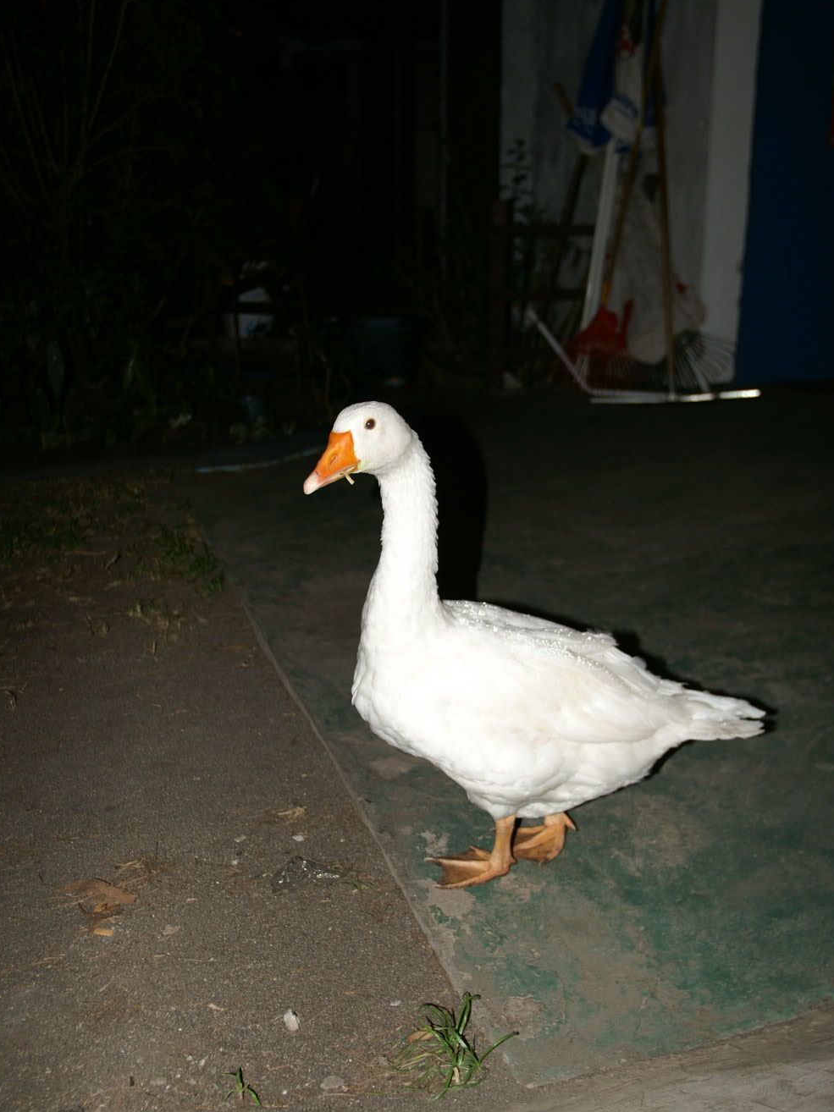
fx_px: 1060
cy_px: 605
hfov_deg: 42.9
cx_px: 415
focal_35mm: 33
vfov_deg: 55.3
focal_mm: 20
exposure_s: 1/60
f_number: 3.2
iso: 200
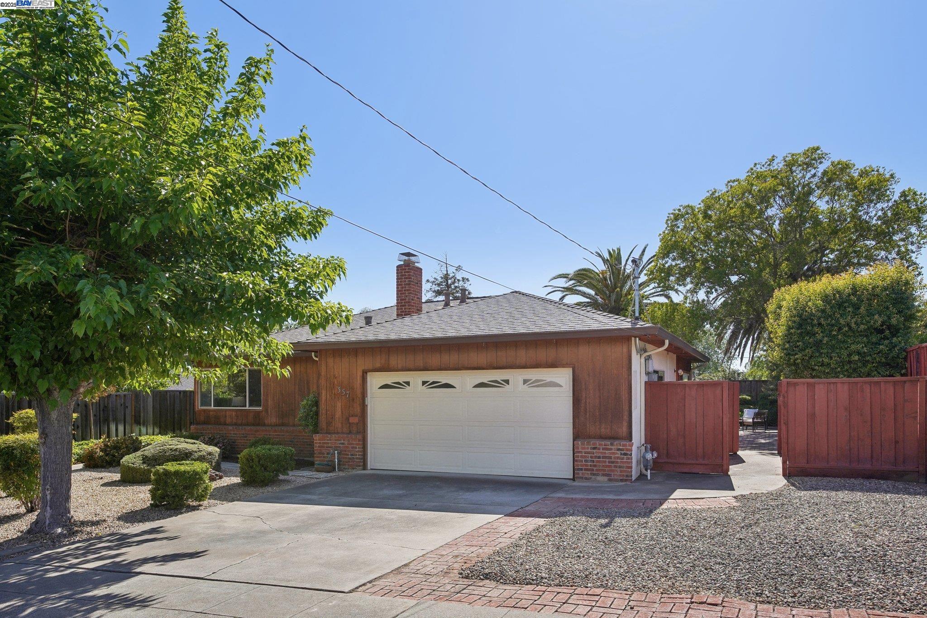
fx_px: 618
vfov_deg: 53.1
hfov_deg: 73.7
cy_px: 309
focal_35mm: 24
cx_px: 464
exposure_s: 1/750
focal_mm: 24
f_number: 8
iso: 400
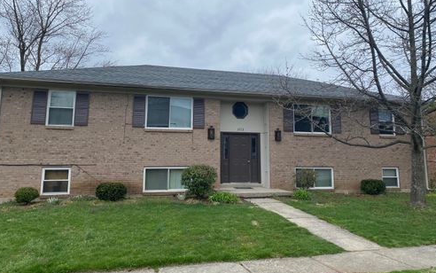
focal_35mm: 28
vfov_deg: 44.4
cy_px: 112
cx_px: 217
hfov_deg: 66.4
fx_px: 333
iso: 32
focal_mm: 4.25
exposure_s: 1/927
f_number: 1.8
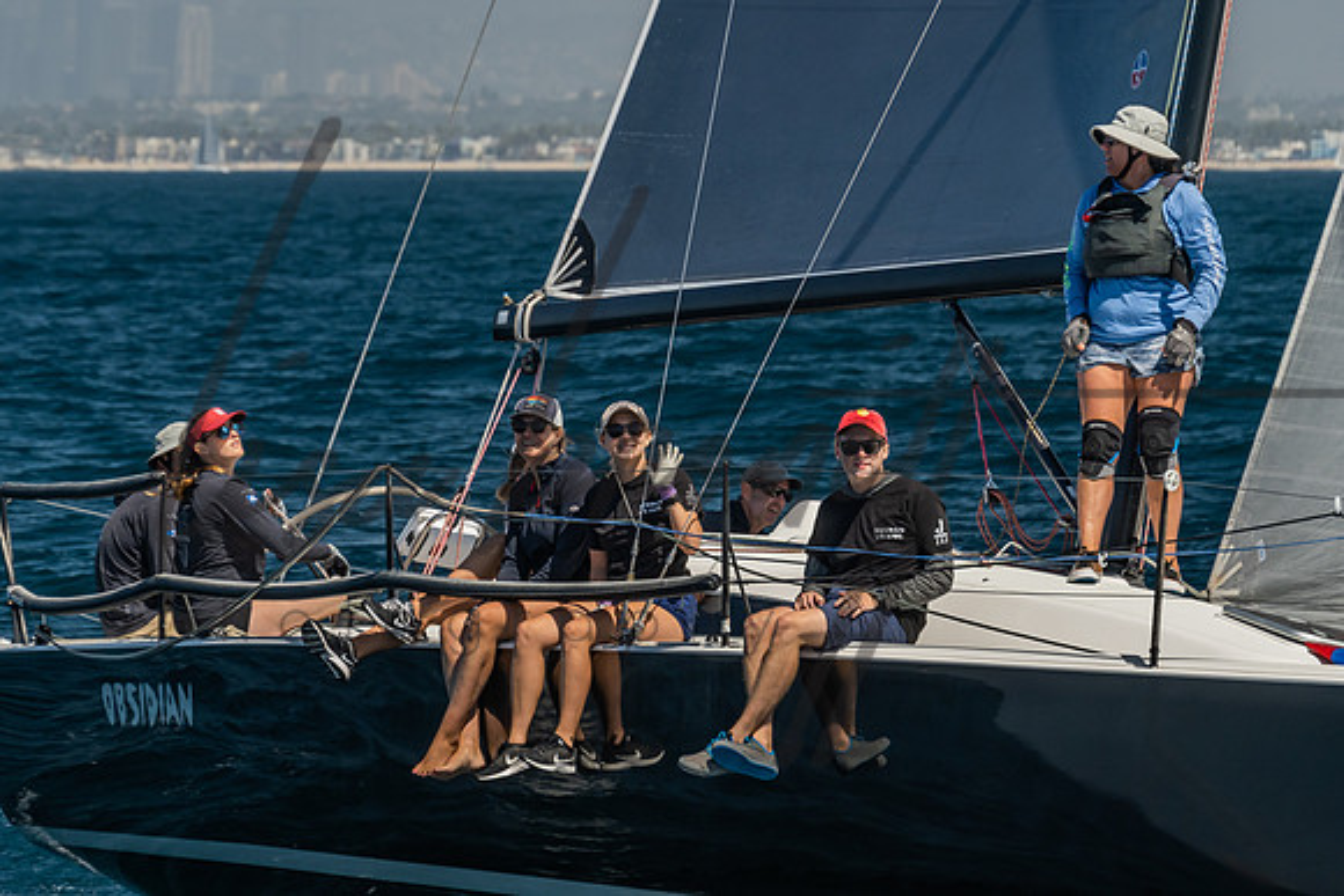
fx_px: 8932
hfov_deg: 8.6
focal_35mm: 239
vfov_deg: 5.7
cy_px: 369
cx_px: 663
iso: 160
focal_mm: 145
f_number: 6.3
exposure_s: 1/640
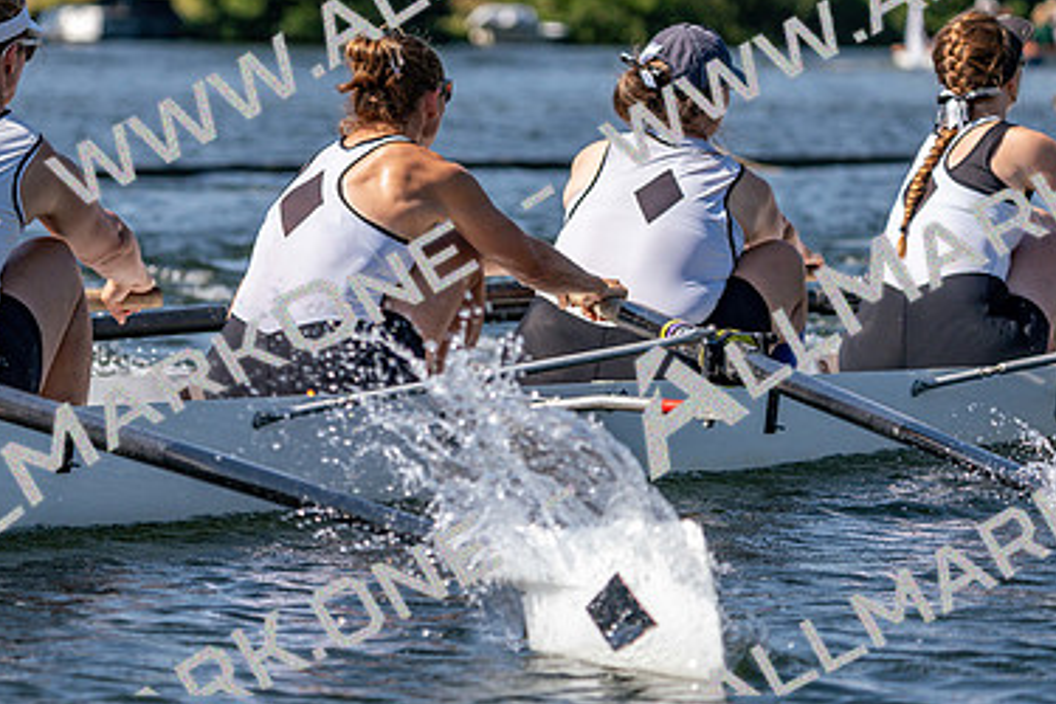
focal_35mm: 309
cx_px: 394
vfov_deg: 4.4
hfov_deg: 6.7
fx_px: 9063
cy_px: 213
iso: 200
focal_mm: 200
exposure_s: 1/1600
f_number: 5.6
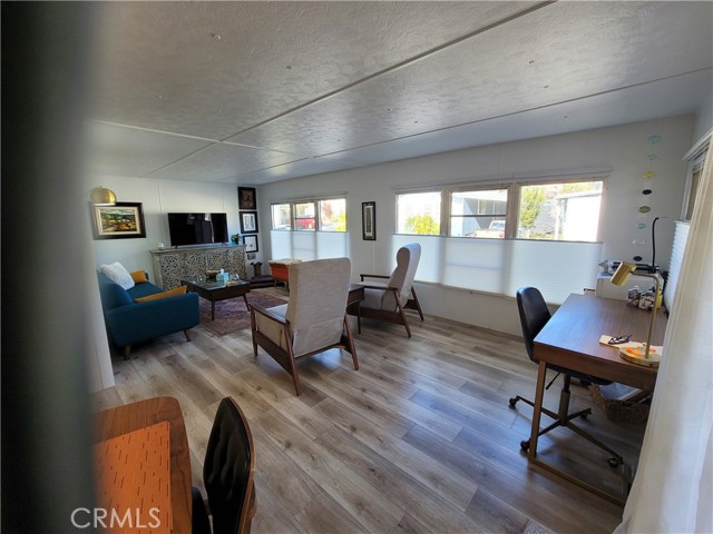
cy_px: 267
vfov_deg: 89.9
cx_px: 356
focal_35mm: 13
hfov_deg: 106.2
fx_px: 268
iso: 100
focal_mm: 2.2
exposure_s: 1/120
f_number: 2.2
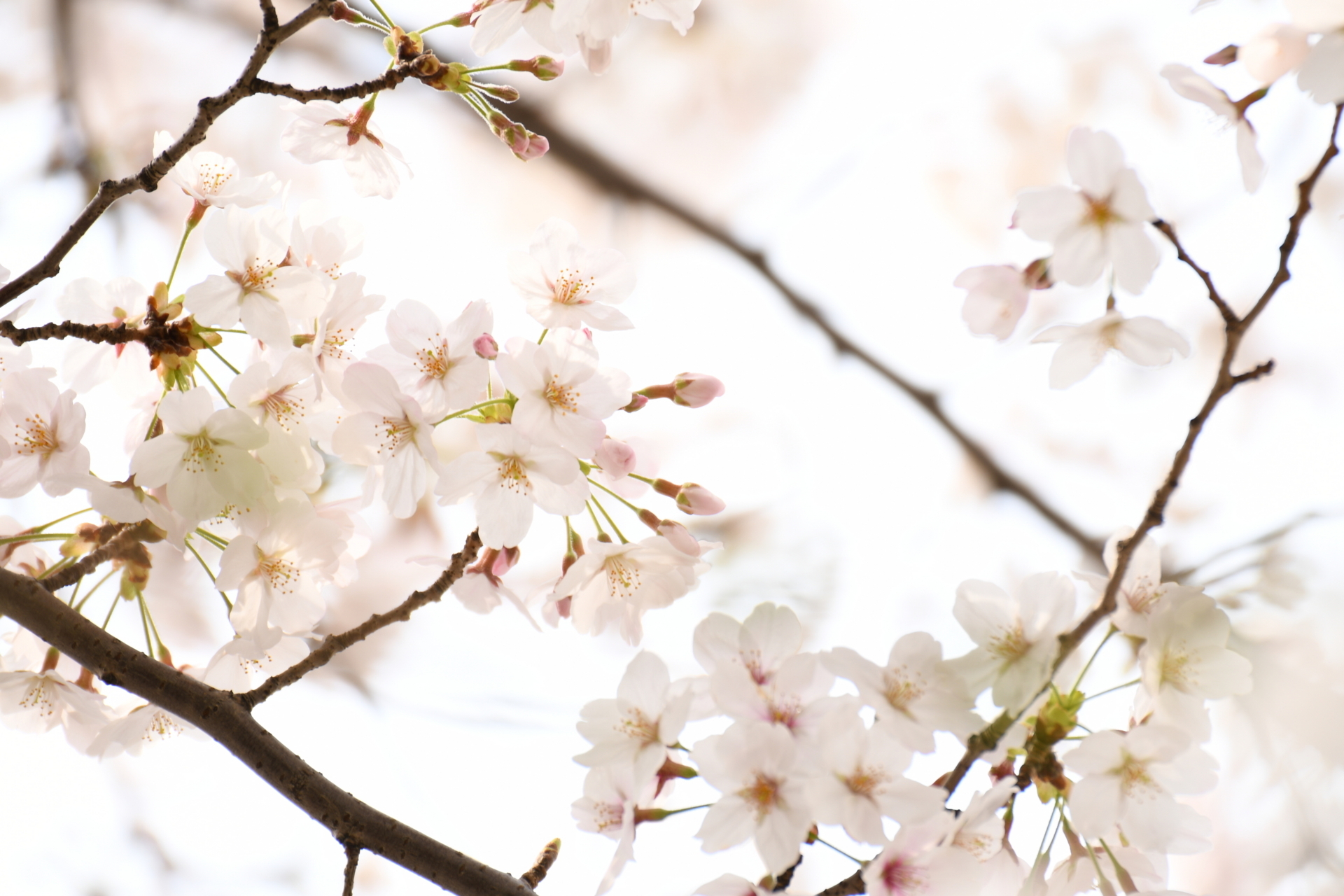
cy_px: 448
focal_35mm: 330
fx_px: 12319
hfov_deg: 6.2
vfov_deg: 4.2
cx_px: 672
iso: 100
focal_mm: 220
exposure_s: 1/100
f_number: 5.3
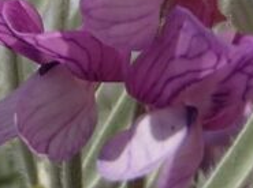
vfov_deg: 9.4
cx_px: 49
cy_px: -72
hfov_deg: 12.8
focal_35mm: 154
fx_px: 1123
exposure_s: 1/1600
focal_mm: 6.64
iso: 100
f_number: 4.7
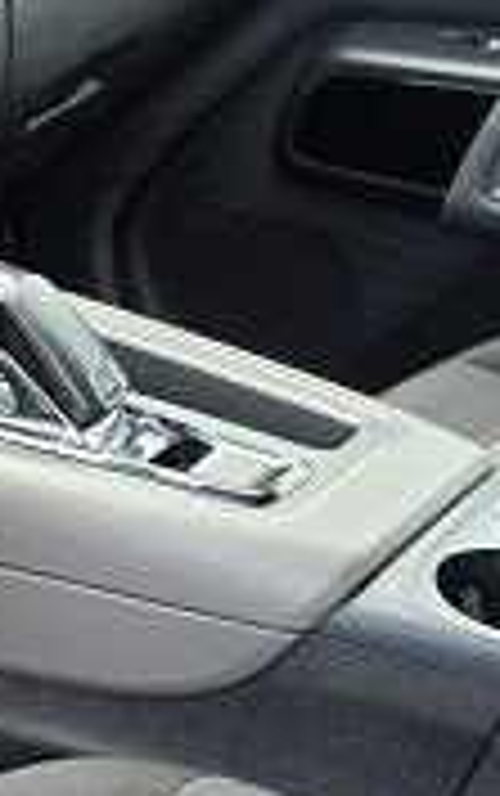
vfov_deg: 18.3
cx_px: -464
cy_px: 832
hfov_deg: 11.0
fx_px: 2392
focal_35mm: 110
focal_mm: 6.5
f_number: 1.4
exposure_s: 1/359
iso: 32
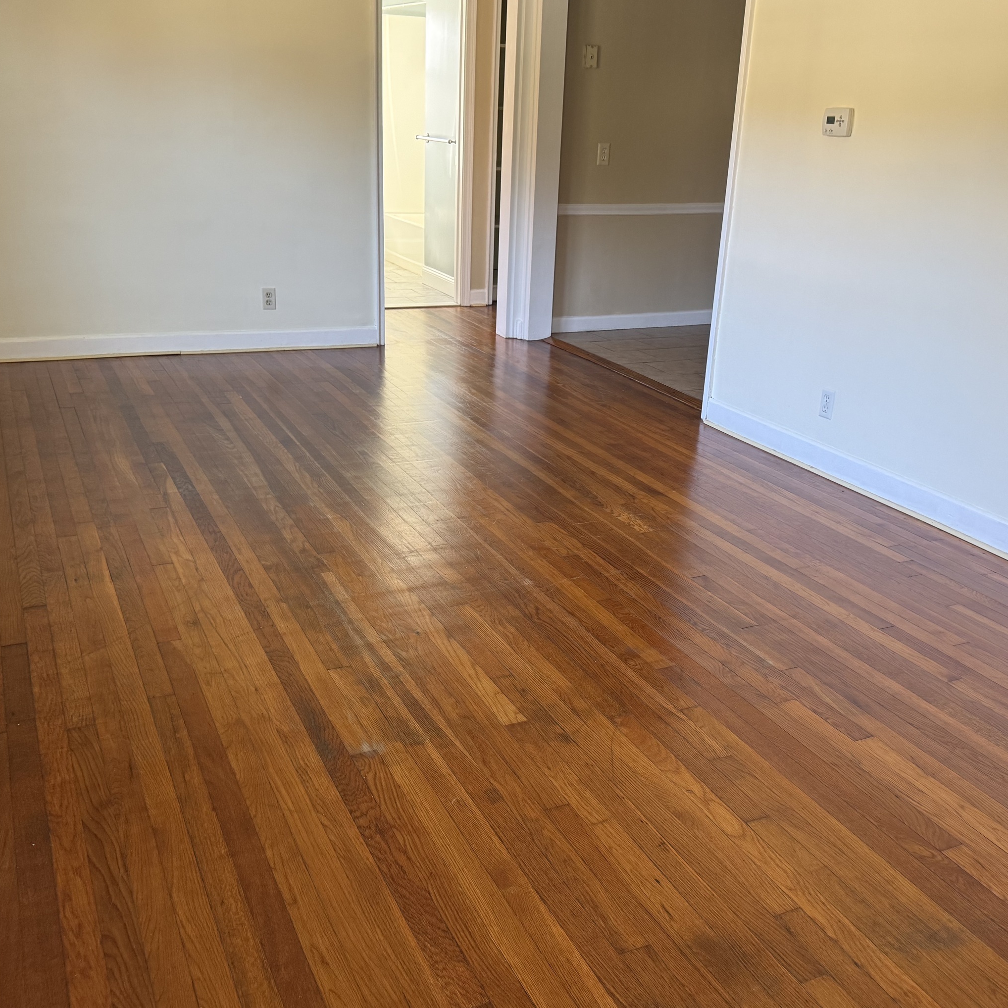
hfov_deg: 51.1
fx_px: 1054
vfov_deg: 51.1
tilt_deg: -21.6
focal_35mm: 32
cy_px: 517
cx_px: 516
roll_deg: -2.5
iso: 200
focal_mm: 6.76
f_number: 1.78
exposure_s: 1/121
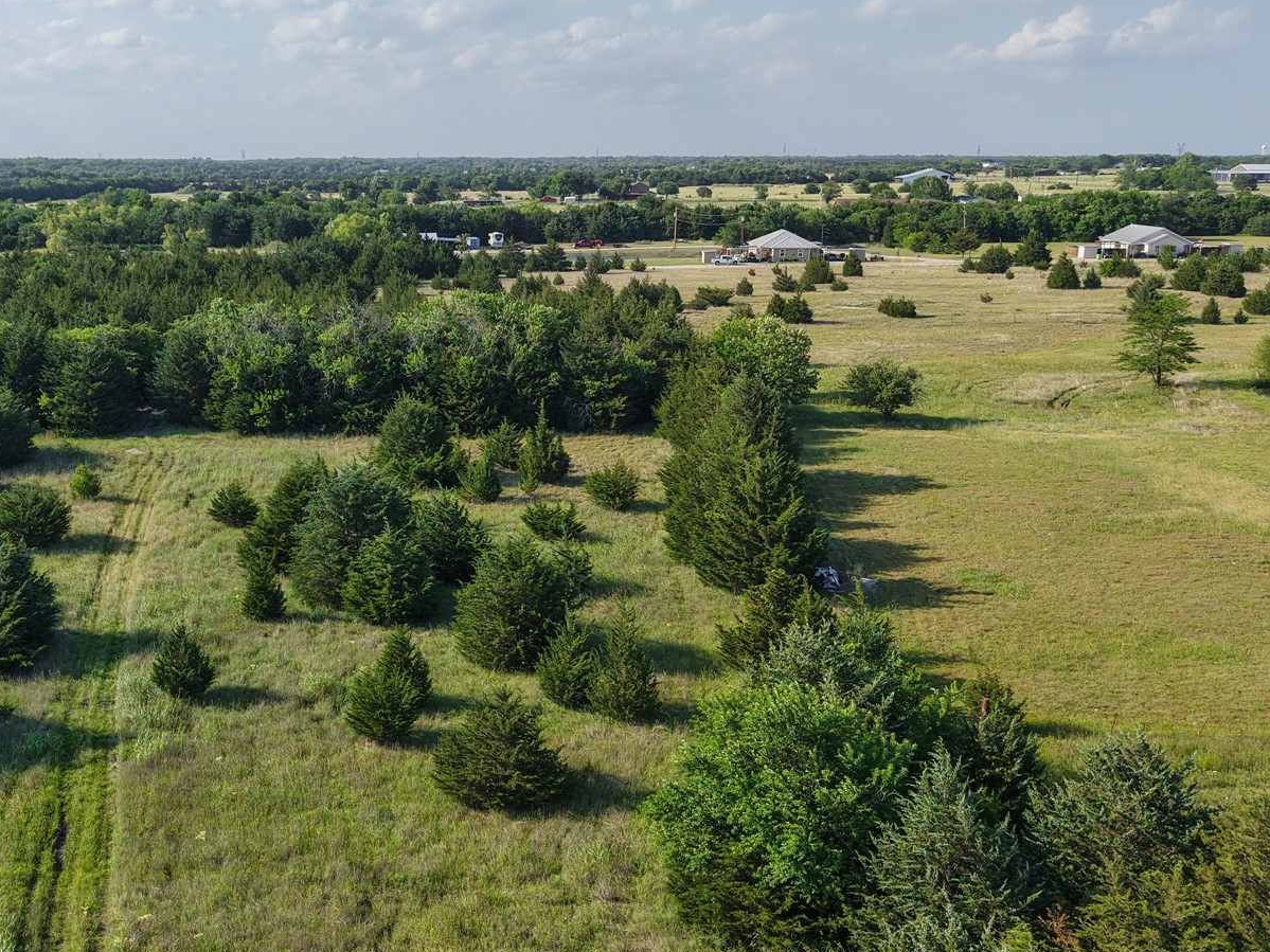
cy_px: 533
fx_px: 1504
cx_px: 357
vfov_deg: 35.1
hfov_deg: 44.6
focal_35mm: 41
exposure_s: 1/4000
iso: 260
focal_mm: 8.67
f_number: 1.8
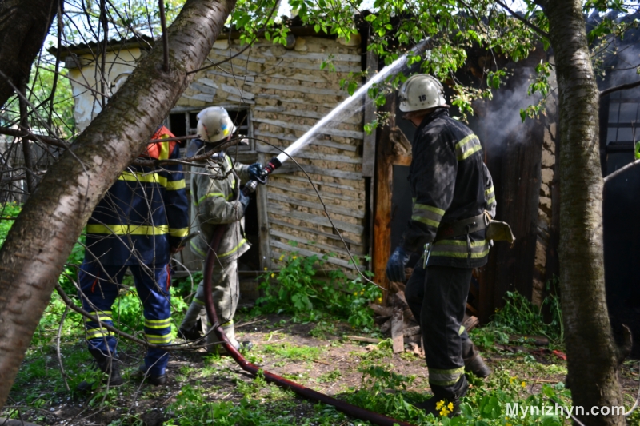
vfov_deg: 43.6
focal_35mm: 30
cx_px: 320
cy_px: 213
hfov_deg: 61.9
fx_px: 533
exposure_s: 1/200
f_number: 3.8
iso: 100
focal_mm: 20
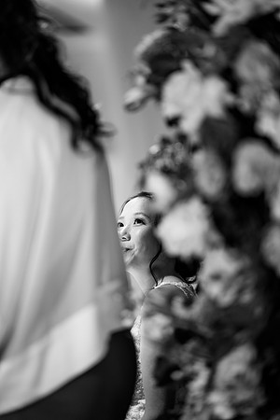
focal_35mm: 105
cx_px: 140
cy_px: 210
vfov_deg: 19.5
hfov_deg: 13.0
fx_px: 1225
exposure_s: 1/125
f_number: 1.4
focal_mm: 105
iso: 400
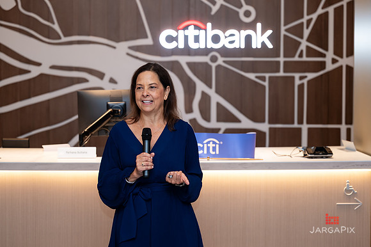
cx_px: 186
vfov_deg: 16.3
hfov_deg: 24.3
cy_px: 117
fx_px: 863
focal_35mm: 84
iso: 400
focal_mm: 79
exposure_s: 1/160
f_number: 3.2
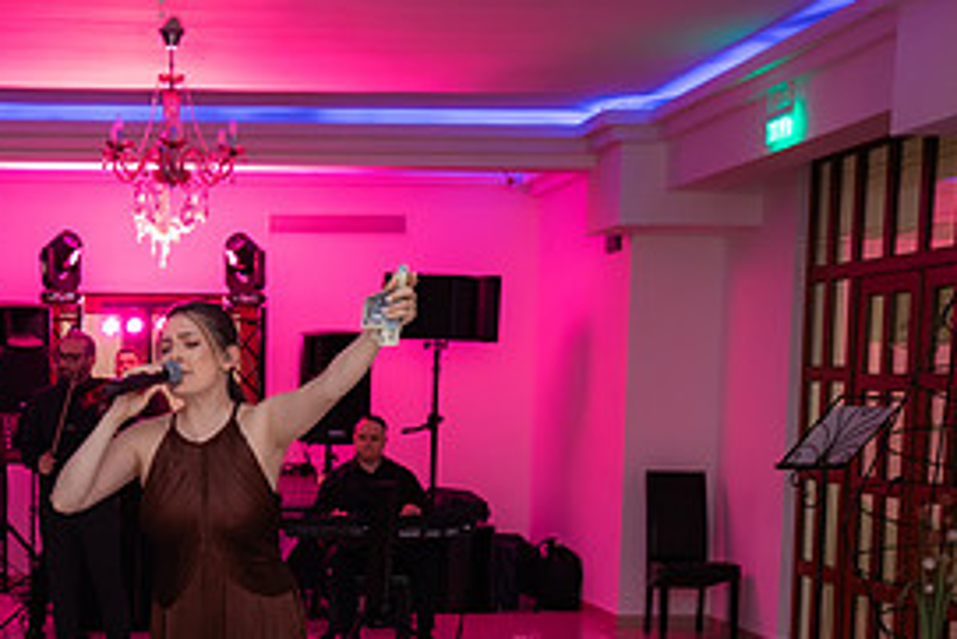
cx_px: 240
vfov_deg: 20.2
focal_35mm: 66
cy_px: 595
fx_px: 1755
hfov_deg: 30.0
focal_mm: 30
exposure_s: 1/200
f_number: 2.8
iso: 1600
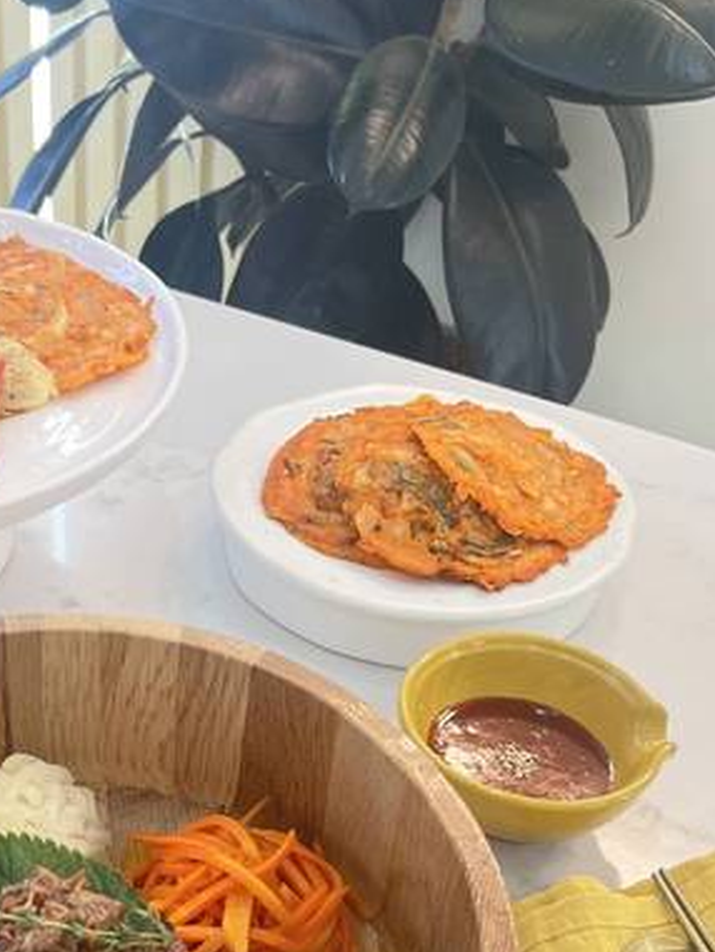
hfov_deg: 28.4
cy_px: 658
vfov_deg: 37.6
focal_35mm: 50
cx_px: 132
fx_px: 1376
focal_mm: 5.7
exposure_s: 1/60
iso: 80
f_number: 1.5
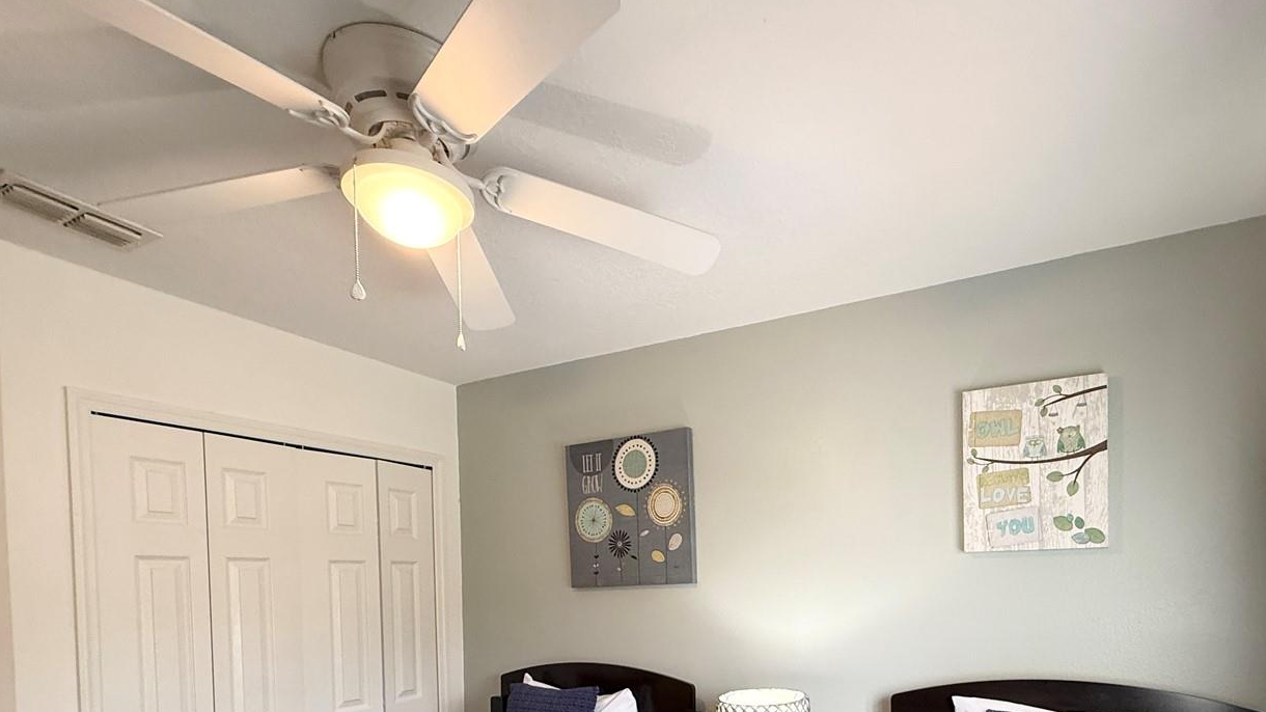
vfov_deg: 51.2
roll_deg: +1.6
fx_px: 671
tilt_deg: -1.0
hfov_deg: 85.8
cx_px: 744
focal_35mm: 20
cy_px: 601
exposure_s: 1/60
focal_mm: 2.22
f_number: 2.2
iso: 200
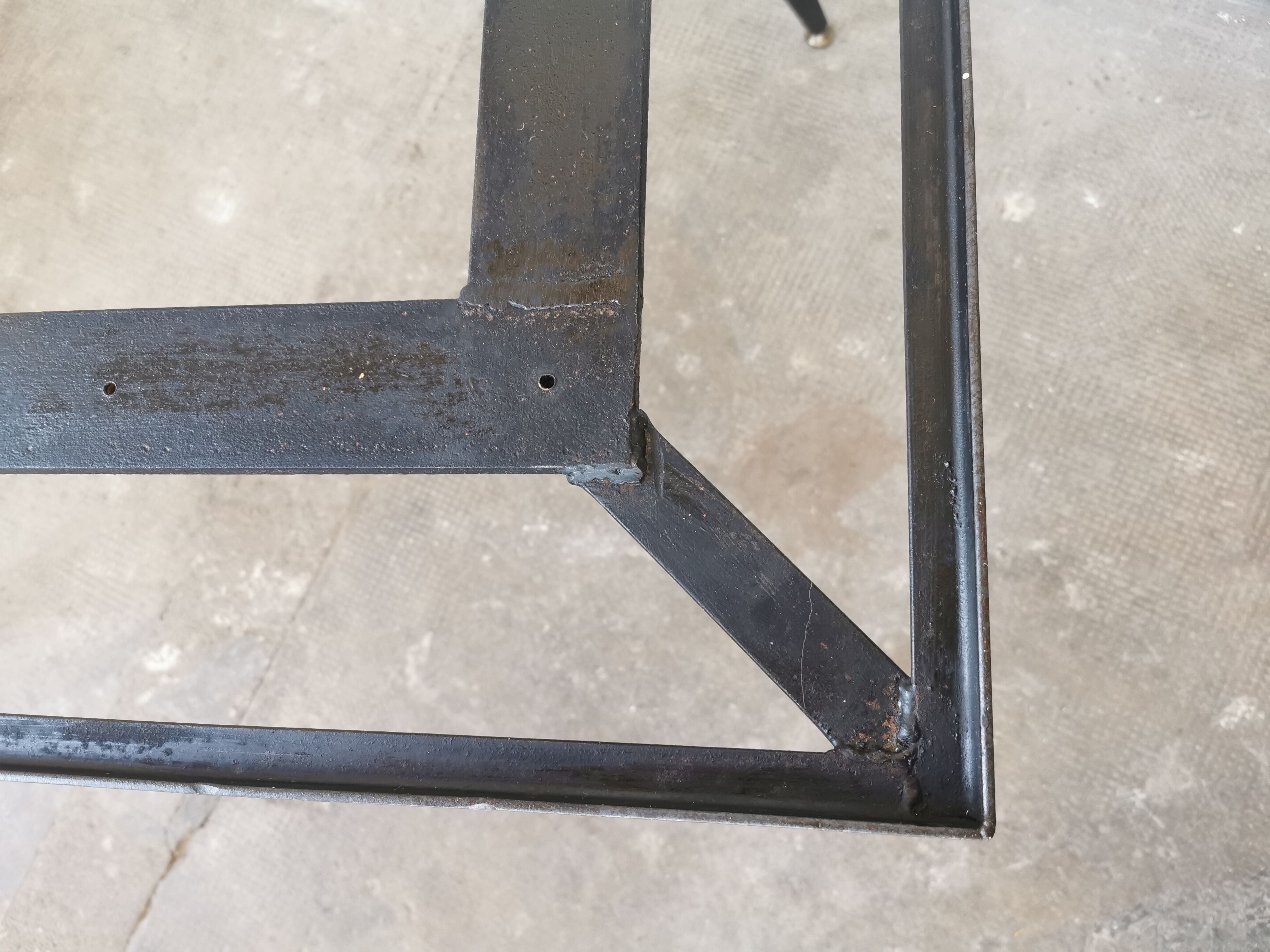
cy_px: 476
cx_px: 635
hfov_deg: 65.3
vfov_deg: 51.4
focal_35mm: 27
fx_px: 991
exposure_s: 1/50
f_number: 1.6
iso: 200
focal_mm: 5.56
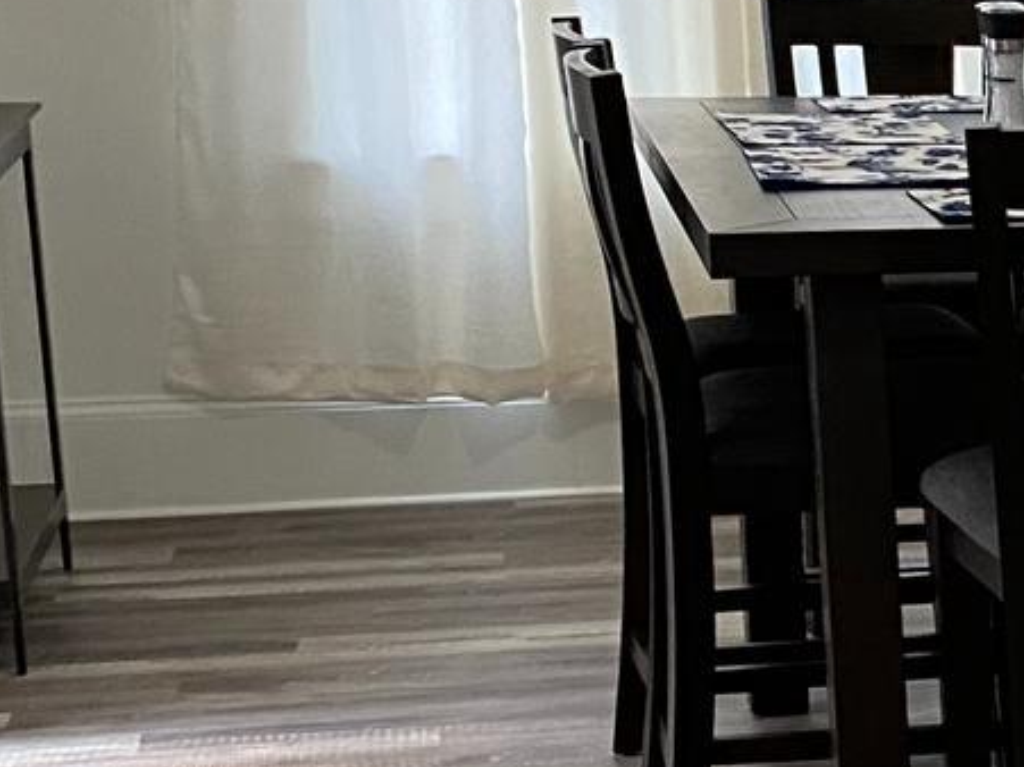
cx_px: 1844
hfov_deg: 14.6
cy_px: 656
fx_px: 3490
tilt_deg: -12.6
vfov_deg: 12.5
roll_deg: -0.3
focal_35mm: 118
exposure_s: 1/60
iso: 200
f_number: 1.8
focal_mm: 4.25
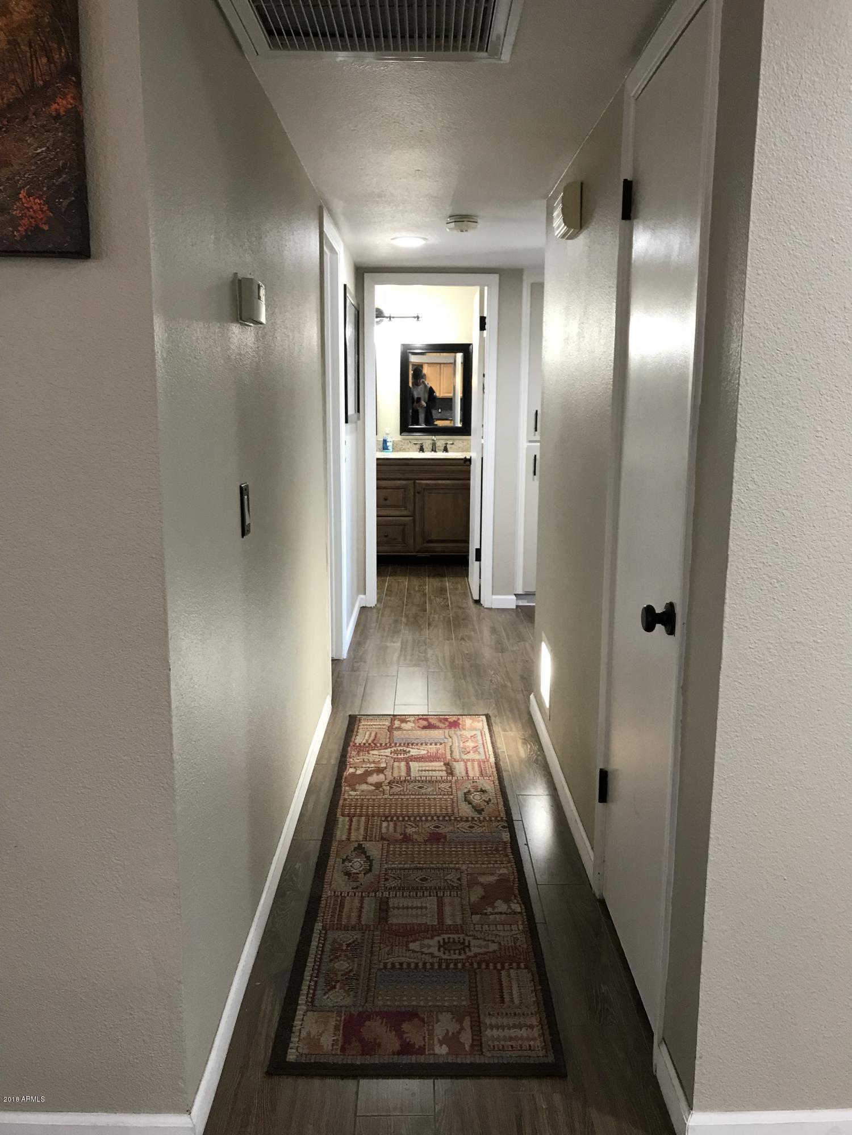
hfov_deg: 49.7
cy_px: 568
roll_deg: +0.3
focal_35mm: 28
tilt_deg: -9.6
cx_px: 426
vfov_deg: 63.4
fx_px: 919
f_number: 1.8
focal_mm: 3.99
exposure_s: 1/15
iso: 50
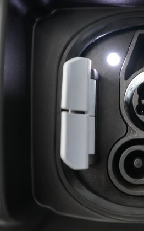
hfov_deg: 27.6
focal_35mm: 42
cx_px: 164
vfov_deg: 47.2
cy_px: 115
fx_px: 264
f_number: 2.8
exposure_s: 1/60
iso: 3200
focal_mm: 27
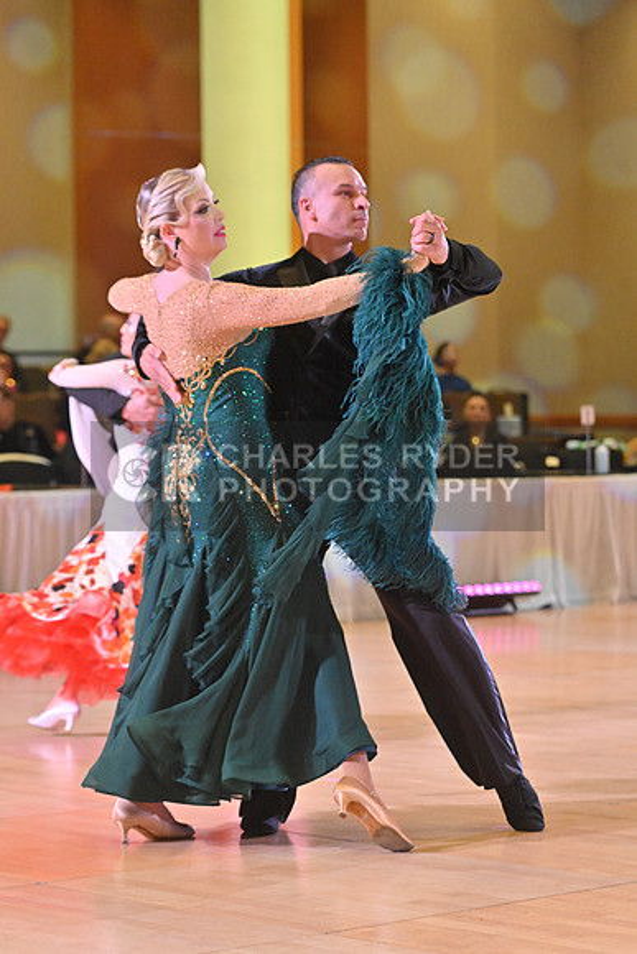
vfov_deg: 18.3
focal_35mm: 112
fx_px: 2971
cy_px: 477
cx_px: 318
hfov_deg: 12.2
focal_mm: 112
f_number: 5
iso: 5000
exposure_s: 1/400
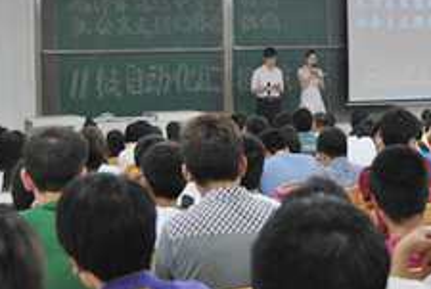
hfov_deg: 24.1
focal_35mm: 84
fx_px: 1008
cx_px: 266
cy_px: 105
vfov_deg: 16.3
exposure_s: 1/80
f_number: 4.2
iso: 800
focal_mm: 30
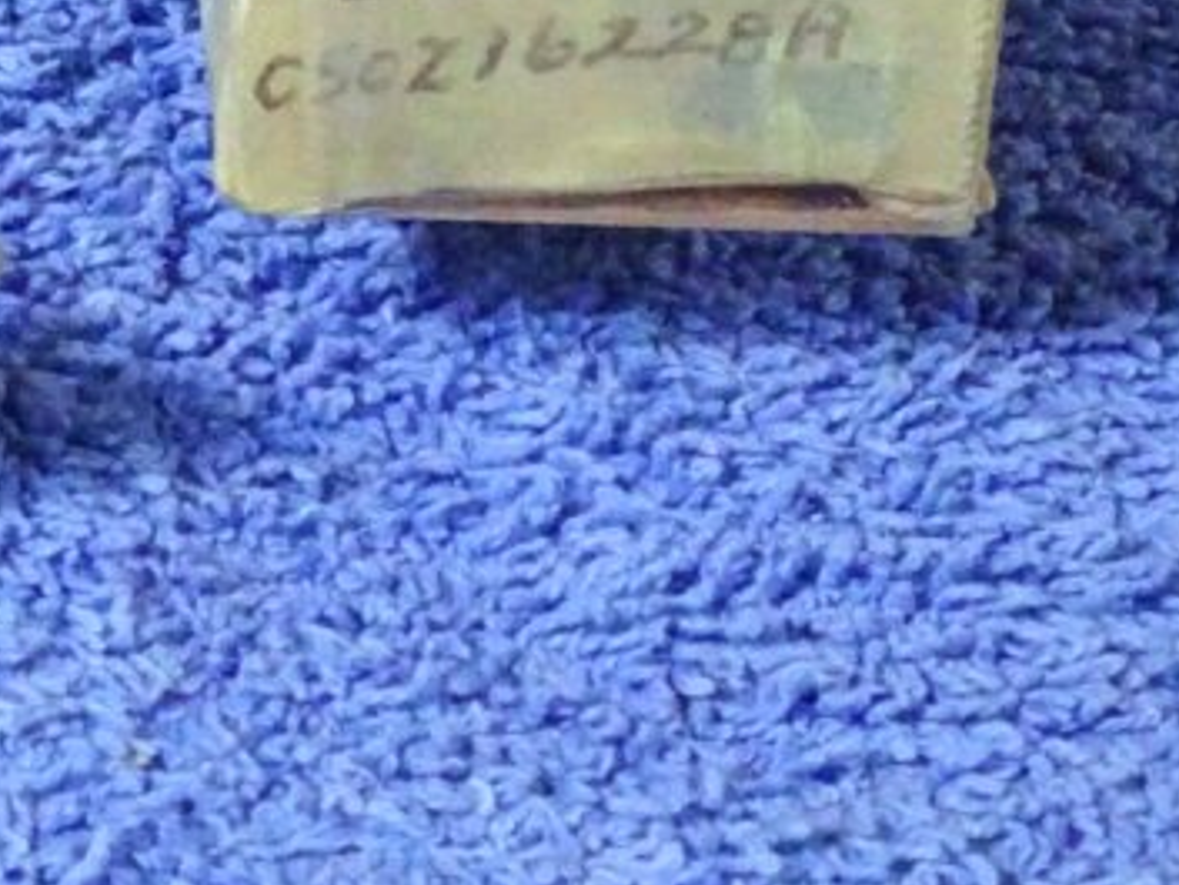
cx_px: -504
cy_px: -43
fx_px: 6712
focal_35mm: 197
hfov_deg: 9.8
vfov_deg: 7.5
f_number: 4.5
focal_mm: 11.66
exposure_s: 1/40
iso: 1600
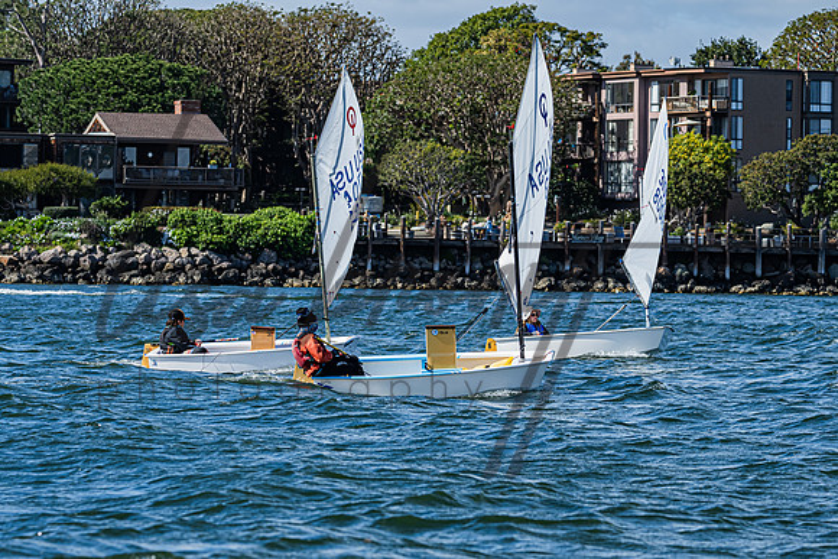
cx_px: 361
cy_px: 378
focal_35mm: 192
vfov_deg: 7.2
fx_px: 4473
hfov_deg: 10.7
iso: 320
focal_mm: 140
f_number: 7.1
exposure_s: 1/800
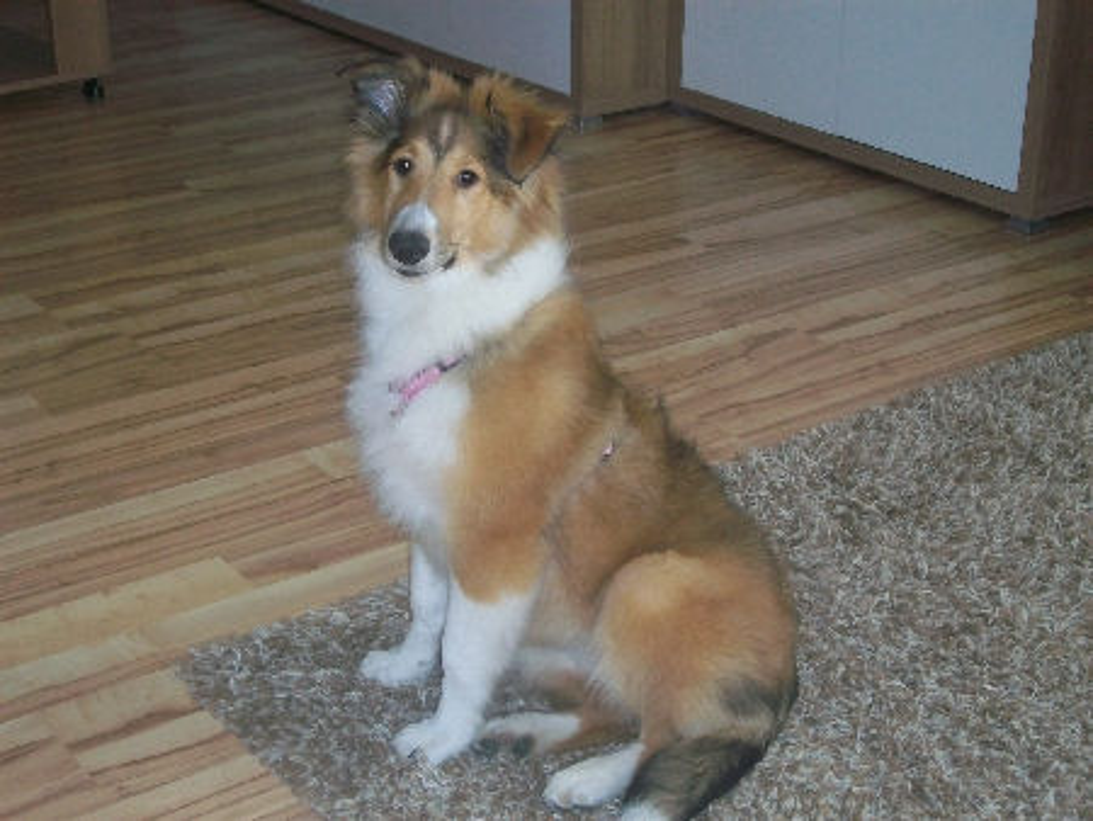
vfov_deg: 23.7
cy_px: 410
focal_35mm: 62
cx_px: 546
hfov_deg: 31.2
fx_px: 1959
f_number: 4.1
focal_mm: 11
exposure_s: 1/80
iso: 160
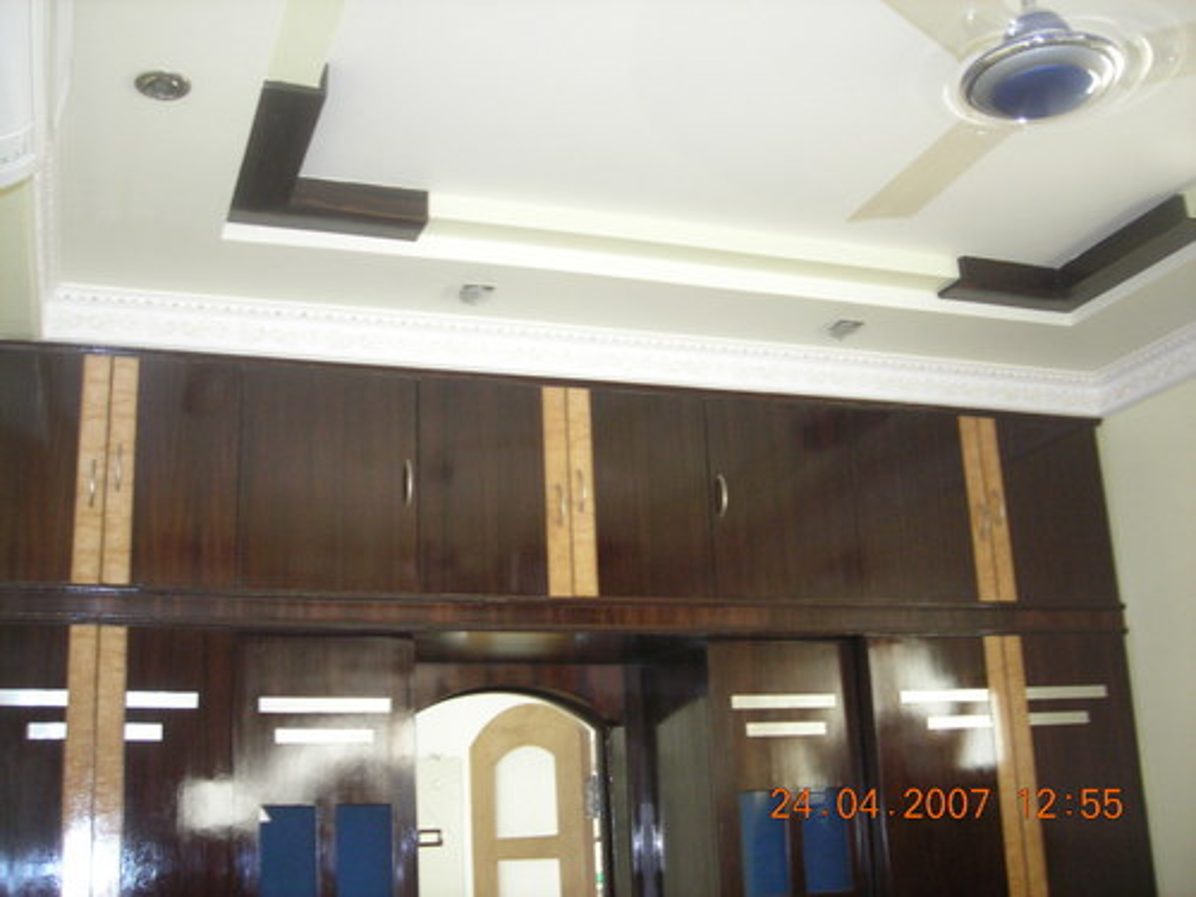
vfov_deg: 37.7
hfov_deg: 49.0
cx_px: 598
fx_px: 1313
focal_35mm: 38
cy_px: 448
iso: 200
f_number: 3.2
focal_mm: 6.3
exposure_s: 1/7
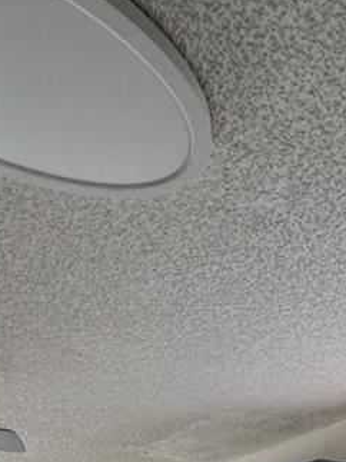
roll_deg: +3.8
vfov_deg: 23.6
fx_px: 693
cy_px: 784
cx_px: 213
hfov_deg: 27.9
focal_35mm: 52
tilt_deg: -11.3
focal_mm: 2.22
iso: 200
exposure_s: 1/60
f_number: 2.2
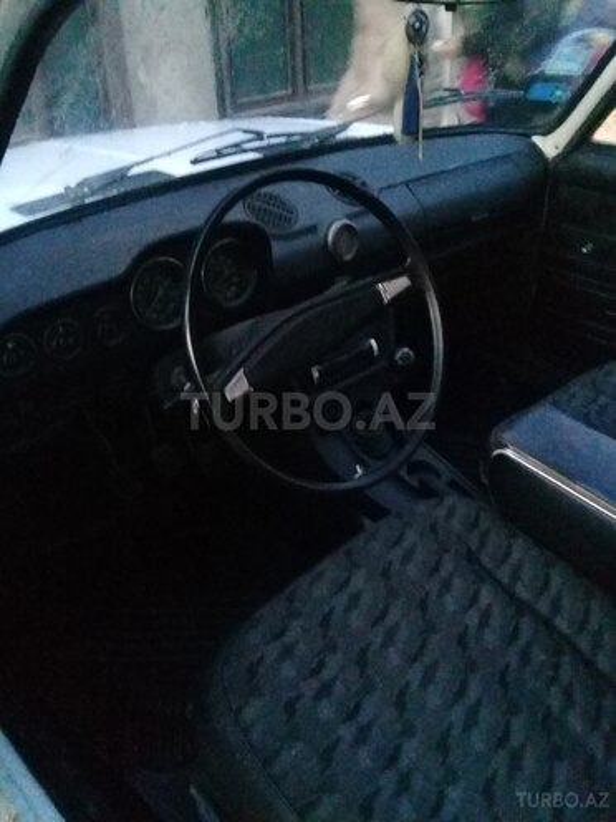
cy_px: 411
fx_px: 736
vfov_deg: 58.4
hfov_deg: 45.4
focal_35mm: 31
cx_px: 308
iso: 1250
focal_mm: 3.3
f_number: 2.2
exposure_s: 1/17
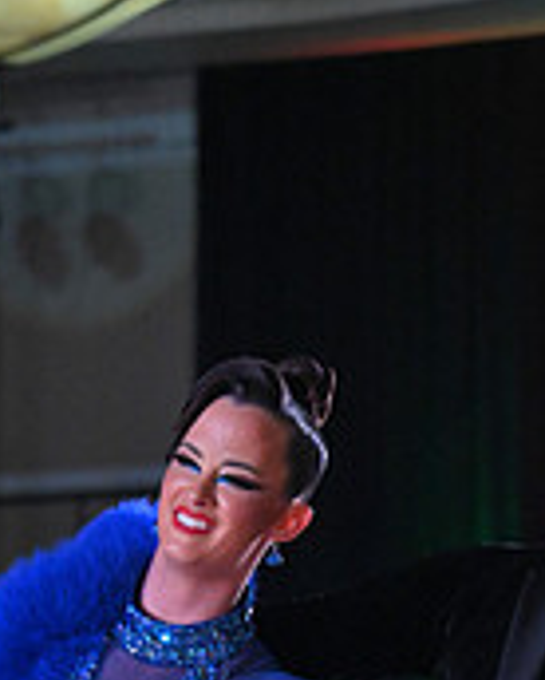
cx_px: 298
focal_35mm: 379
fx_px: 7628
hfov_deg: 4.1
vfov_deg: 5.1
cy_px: 977
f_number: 5
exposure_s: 1/400
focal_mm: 120
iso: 4000
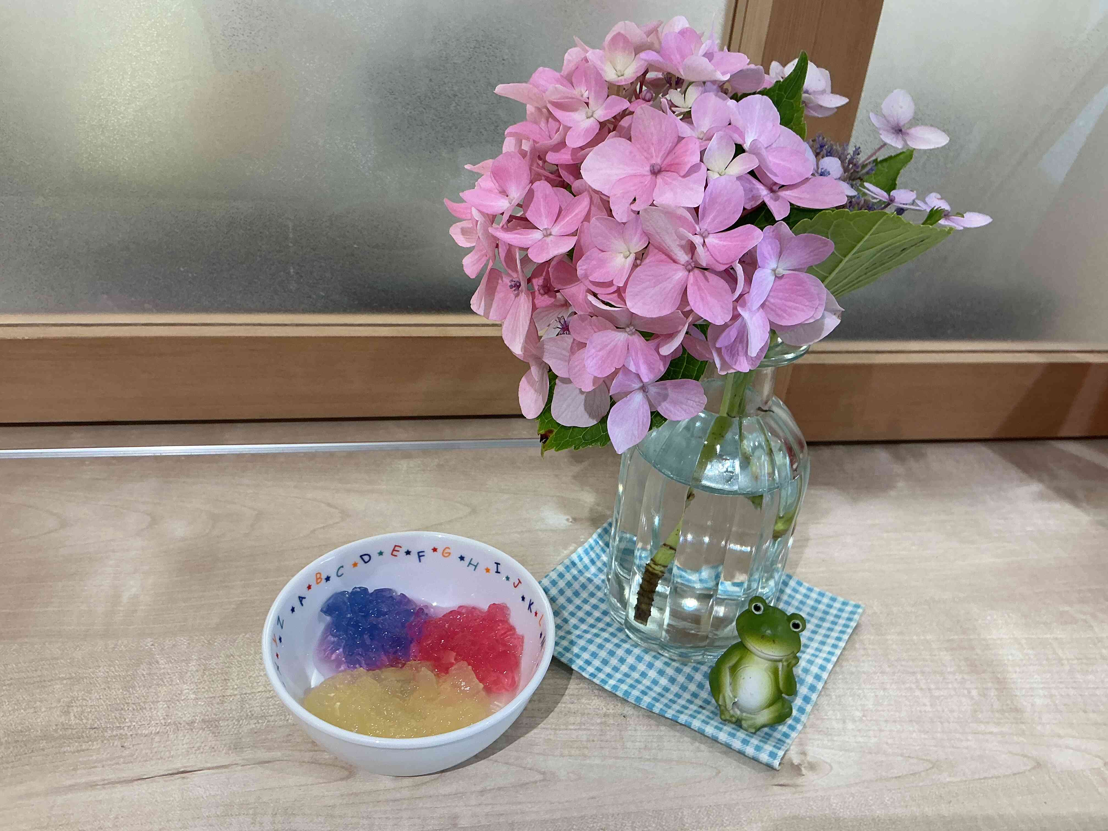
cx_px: 554
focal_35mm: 29
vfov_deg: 48.2
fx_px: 928
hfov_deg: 61.7
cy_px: 416
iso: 40
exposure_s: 1/60
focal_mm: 3
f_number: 1.8
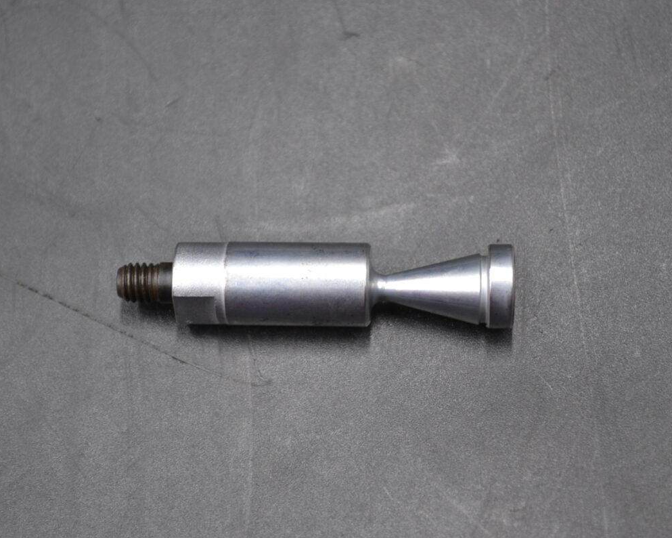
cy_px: 268
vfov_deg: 16.4
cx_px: 316
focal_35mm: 94
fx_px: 1861
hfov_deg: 20.5
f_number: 5.6
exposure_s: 1/30
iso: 400
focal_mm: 55
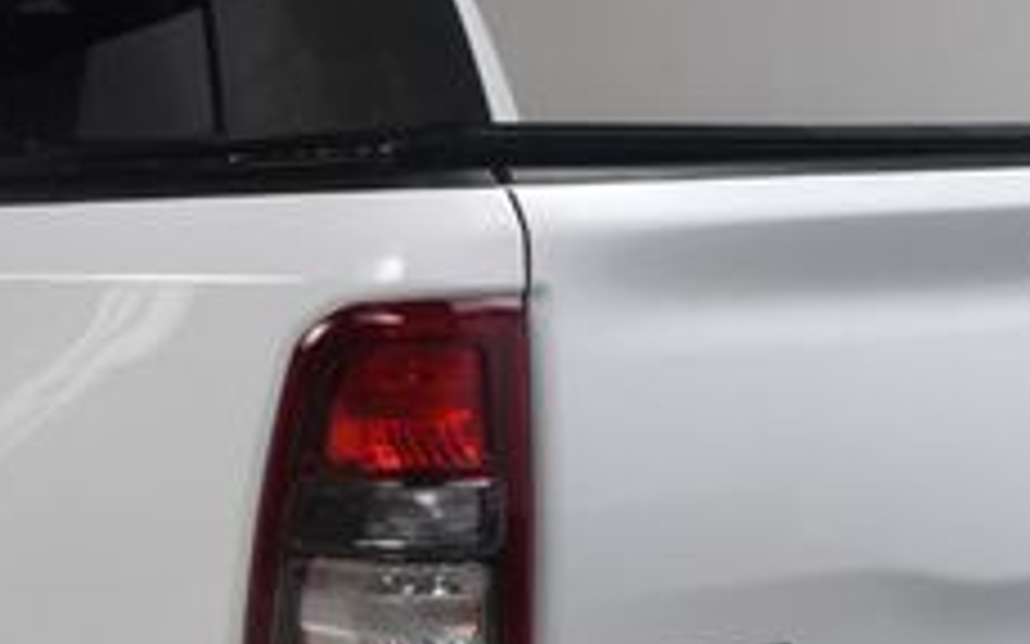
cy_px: 576
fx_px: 2722
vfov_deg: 13.4
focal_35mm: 97
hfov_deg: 21.3
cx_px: 265
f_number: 13
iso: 100
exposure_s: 1/160
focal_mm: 23
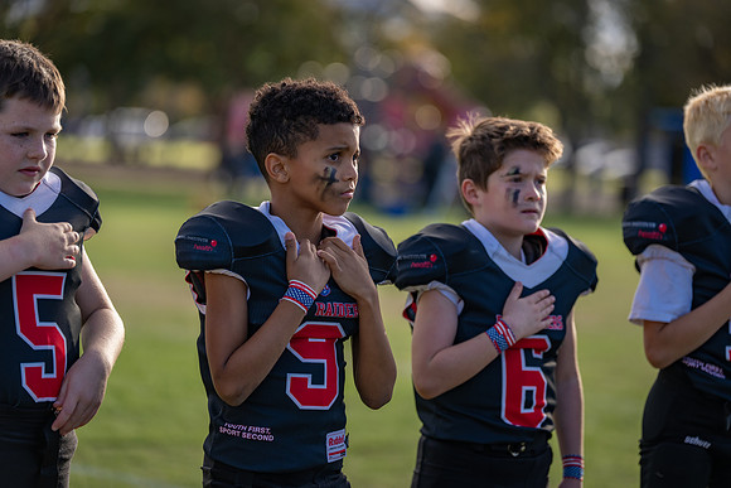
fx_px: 2803
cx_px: 366
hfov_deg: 14.9
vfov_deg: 9.9
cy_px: 244
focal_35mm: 138
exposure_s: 1/640
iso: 100
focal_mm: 138
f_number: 2.8
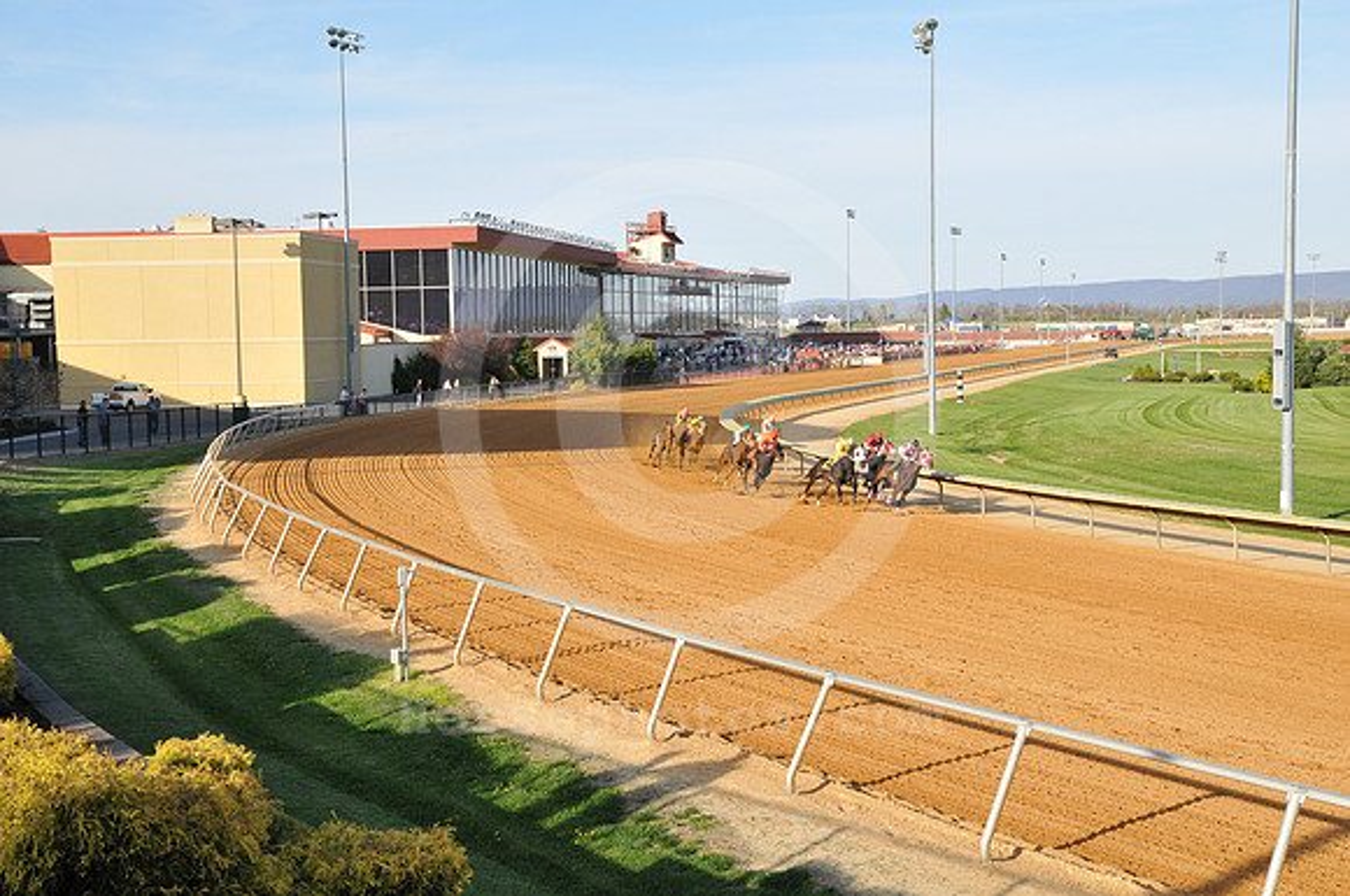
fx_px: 1741
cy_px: 448
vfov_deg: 28.9
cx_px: 675
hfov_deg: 42.4
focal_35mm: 46
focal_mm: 31
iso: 500
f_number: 9
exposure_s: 1/640
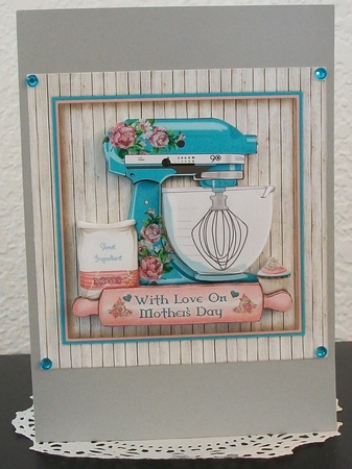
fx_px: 434
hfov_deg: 44.1
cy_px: 234
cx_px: 176
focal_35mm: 32
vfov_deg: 56.8
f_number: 2.9
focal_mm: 5.7
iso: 160
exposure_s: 1/8
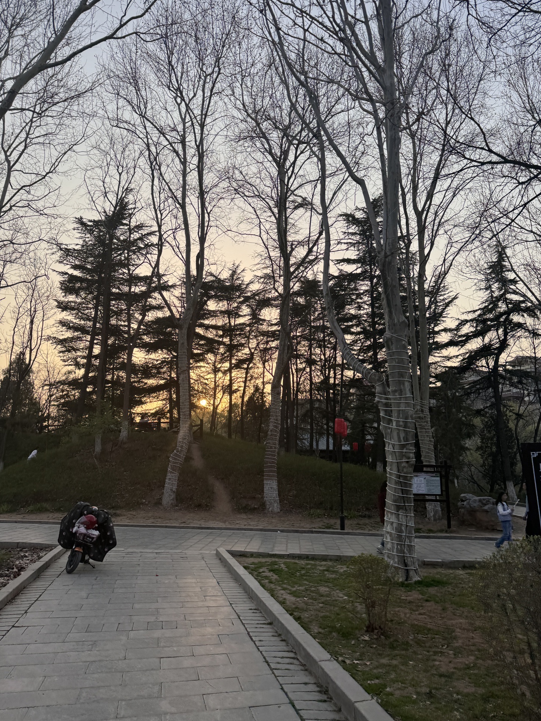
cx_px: 280
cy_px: 355
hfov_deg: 54.9
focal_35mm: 25
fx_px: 521
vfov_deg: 69.4
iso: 80
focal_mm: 6.86
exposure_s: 1/1597
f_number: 1.78
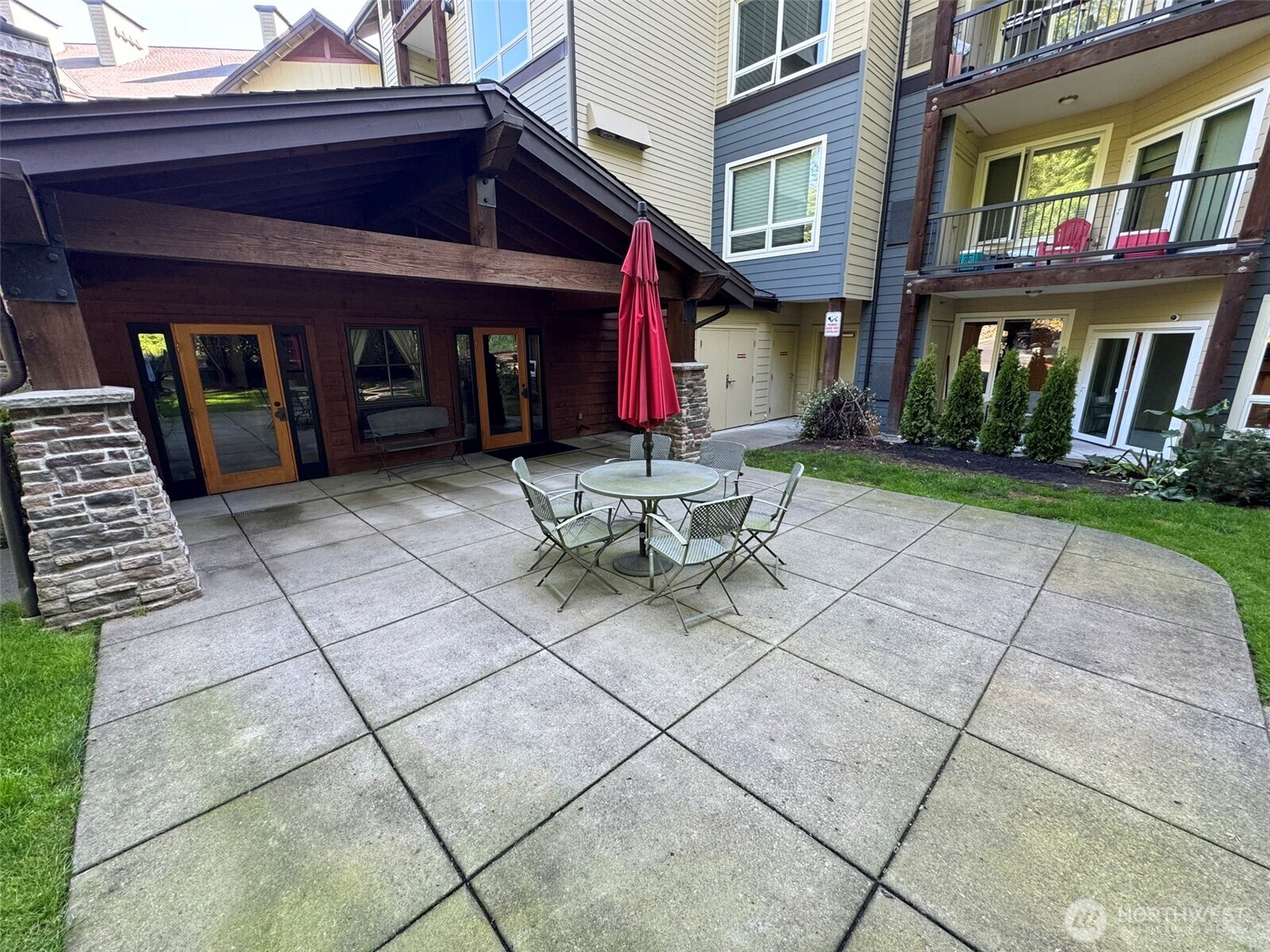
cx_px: 635
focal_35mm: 14
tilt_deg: -15.9
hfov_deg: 102.1
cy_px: 476
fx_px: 514
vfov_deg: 85.7
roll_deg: +0.1
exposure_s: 1/99
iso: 160
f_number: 2.2
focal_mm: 2.22
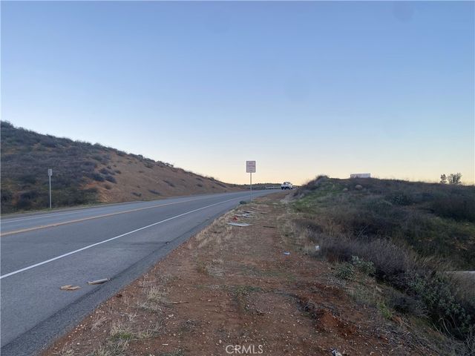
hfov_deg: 67.3
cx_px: 238
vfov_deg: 53.1
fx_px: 357
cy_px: 178
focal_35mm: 26
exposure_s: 1/454
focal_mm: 4.25
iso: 32
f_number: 1.8
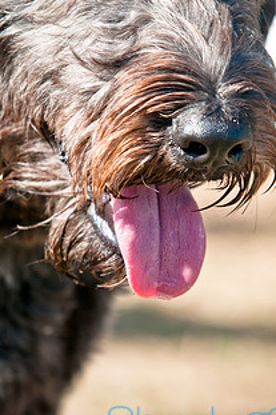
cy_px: 189
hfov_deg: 3.4
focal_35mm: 402
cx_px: 118
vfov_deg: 5.1
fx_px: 4625
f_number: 5.6
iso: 200
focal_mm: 185
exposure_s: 1/400
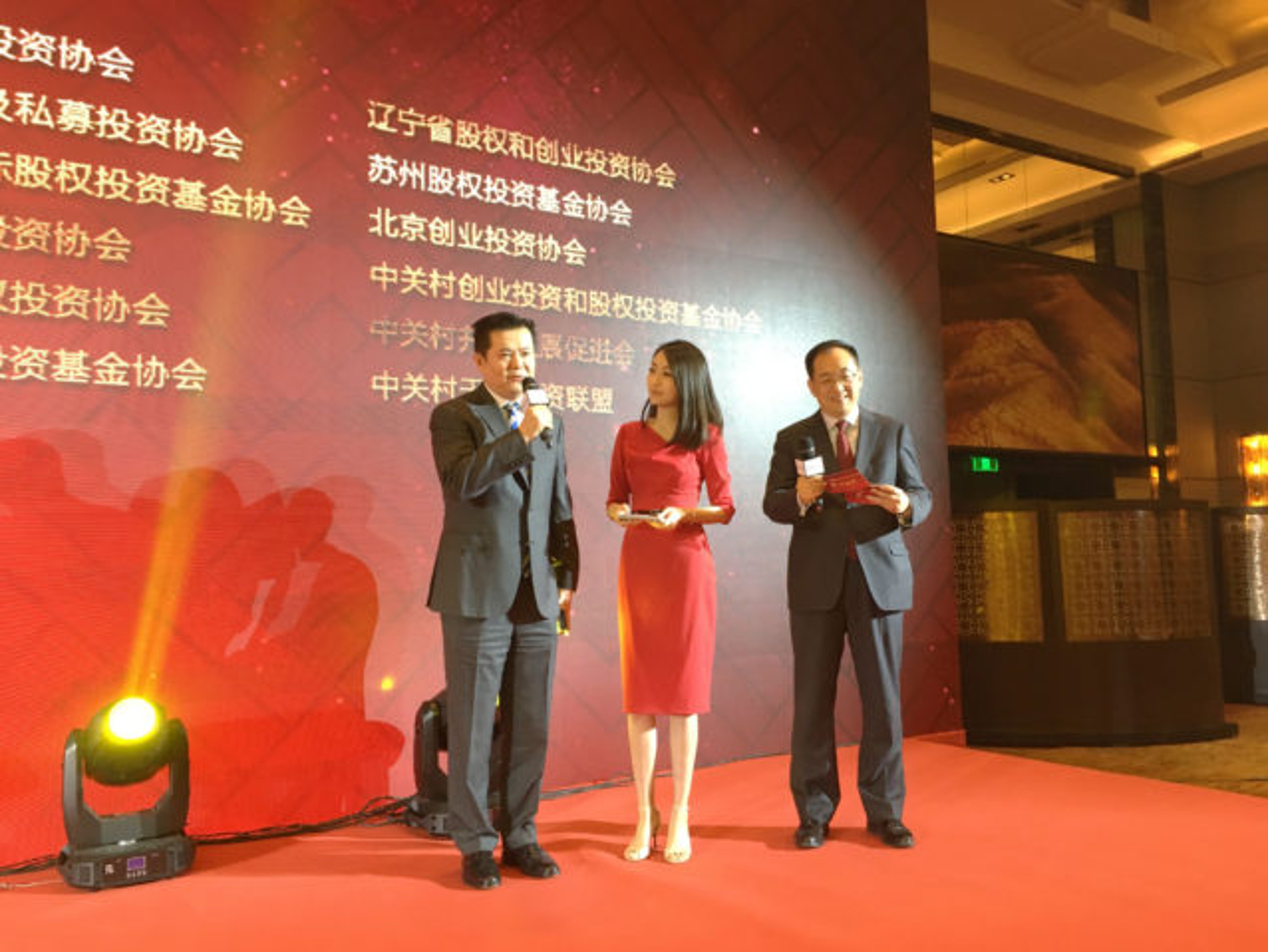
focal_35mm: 29
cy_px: 476
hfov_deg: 61.6
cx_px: 634
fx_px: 1063
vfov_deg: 48.3
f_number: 2.2
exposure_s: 1/33
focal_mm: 4.15
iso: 125
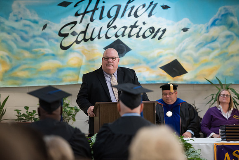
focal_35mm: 145
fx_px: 963
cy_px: 80
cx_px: 120
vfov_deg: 9.5
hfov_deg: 14.2
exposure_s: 1/200
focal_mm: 145
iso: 2500
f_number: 2.8
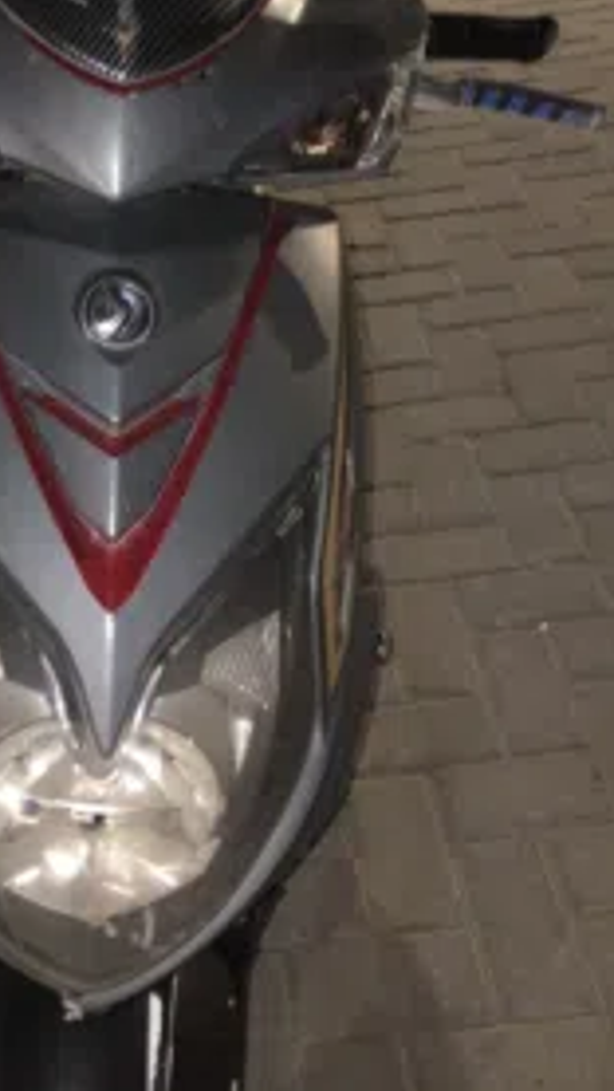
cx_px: 142
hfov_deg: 26.7
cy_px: 339
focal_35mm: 44
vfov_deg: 45.5
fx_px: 1272
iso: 125
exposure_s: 1/4
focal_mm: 3.99
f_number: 1.8
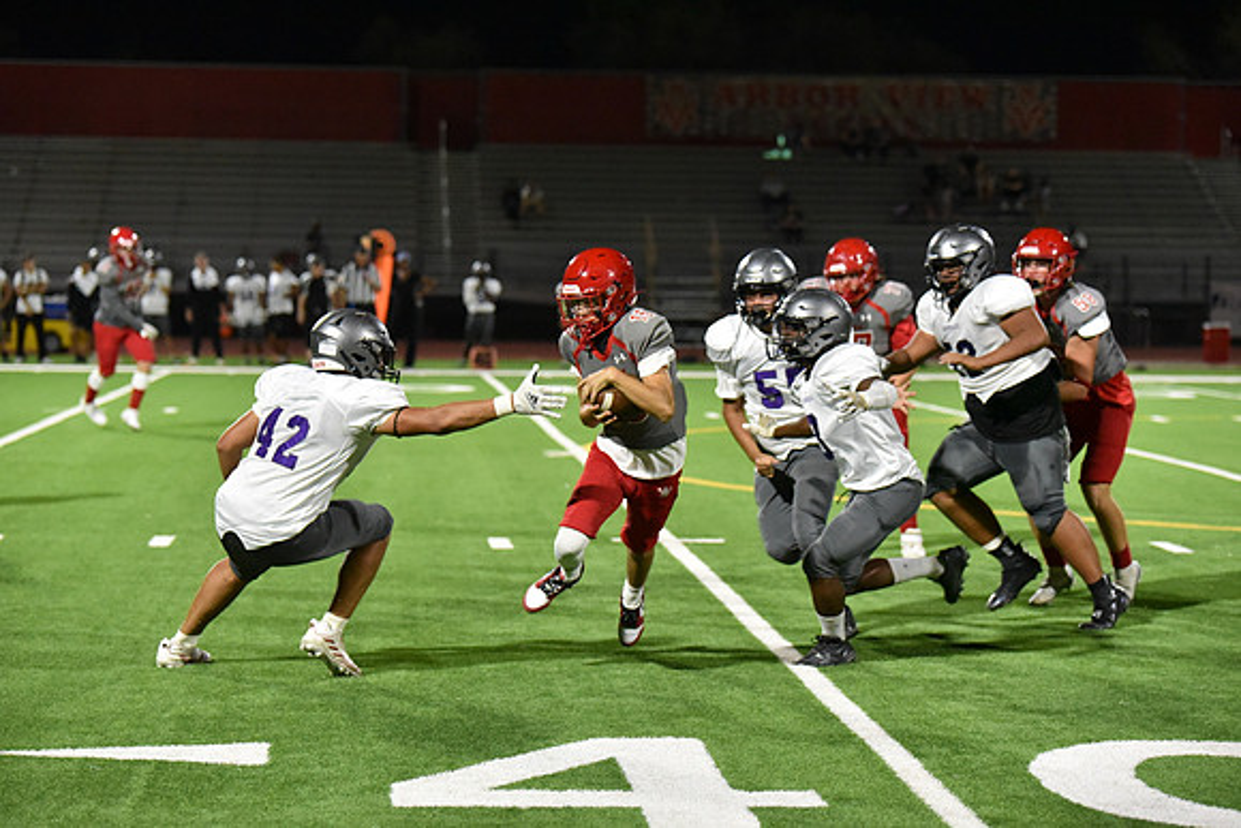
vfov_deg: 13.7
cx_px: 620
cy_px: 414
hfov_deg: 20.4
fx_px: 3448
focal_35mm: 100
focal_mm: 100
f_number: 2.8
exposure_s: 1/1000
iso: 9000
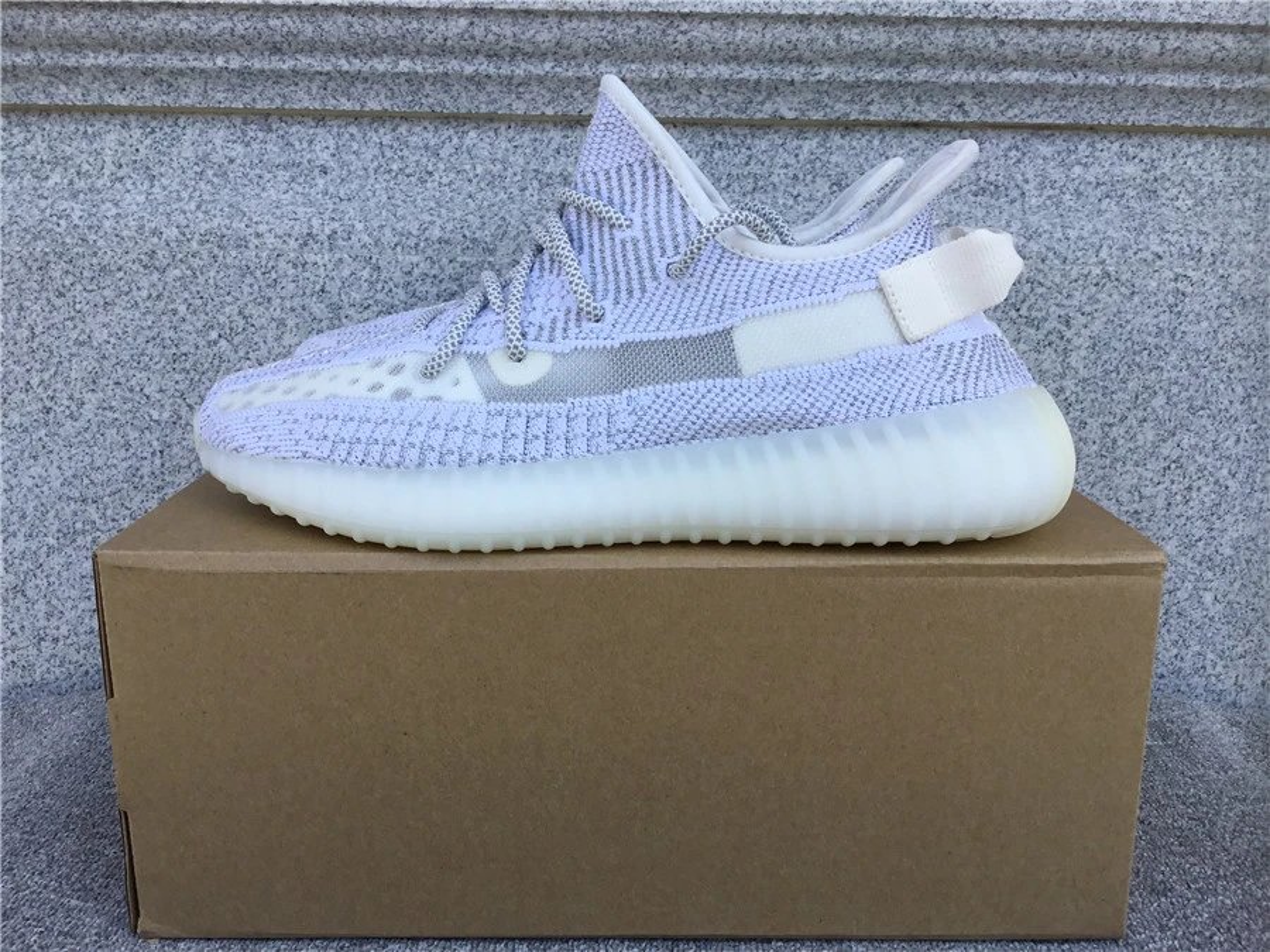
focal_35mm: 31
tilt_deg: -12.6
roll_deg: -1.0
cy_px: 476
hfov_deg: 58.4
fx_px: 1137
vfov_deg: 45.4
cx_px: 635
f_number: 2.4
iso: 25
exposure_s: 1/547
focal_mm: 3.3
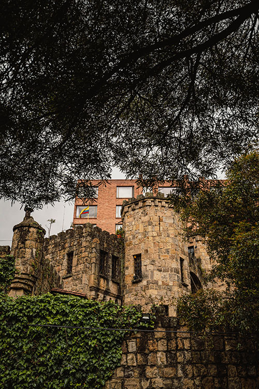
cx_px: 130
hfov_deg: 37.9
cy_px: 194
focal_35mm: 35
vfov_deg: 54.4
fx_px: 378
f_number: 4
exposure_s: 1/2500
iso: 200
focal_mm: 35
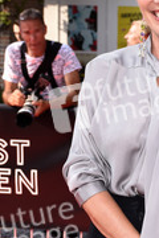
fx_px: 994
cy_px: 168
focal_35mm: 150
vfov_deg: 13.6
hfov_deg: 9.1
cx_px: 156
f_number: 6.3
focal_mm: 45
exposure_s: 1/160
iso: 200
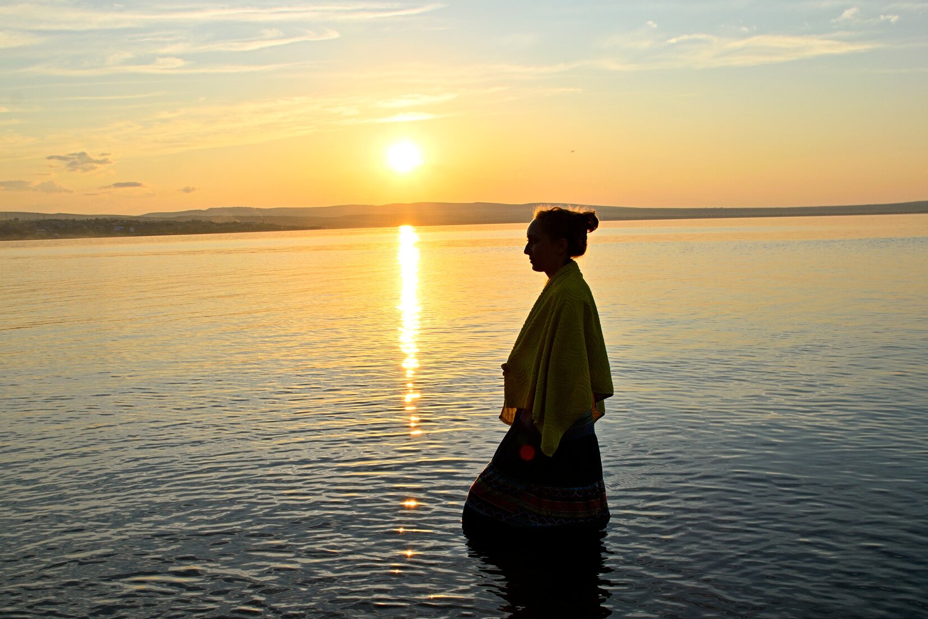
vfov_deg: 35.9
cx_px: 502
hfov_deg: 51.8
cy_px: 360
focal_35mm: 37
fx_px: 954
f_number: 13
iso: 100
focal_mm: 20
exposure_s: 1/320
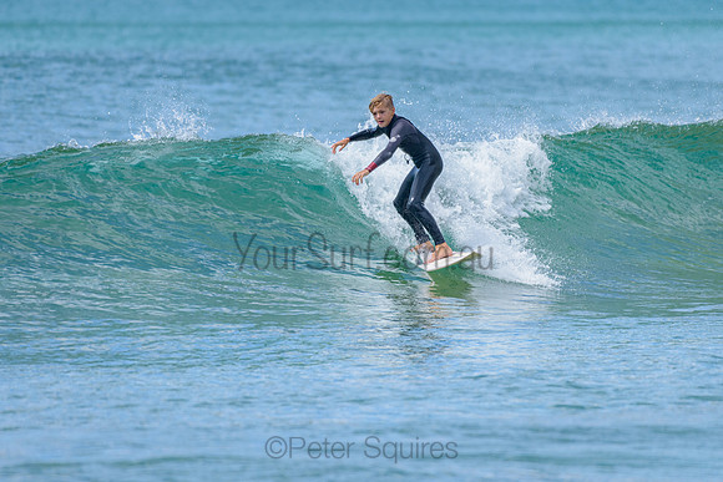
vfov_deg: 2.2
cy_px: 196
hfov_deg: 3.4
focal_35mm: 613
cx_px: 368
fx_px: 12320
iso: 560
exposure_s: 1/2000
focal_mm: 500
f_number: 5.6
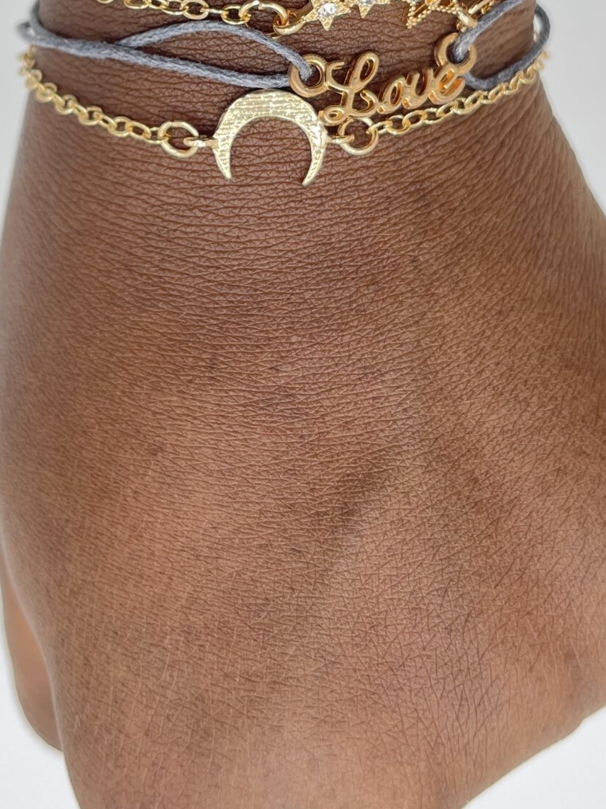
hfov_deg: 25.6
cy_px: 72
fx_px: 1331
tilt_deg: -76.8
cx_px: 284
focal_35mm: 57
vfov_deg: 32.1
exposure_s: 1/121
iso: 50
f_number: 1.6
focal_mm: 5.1
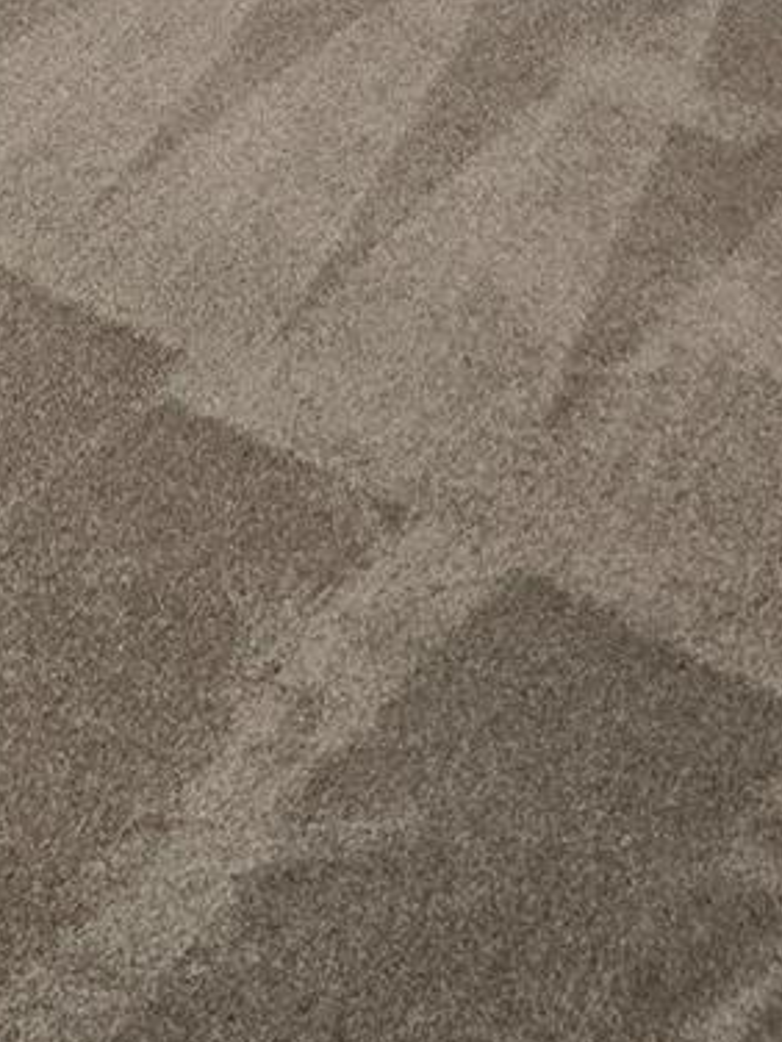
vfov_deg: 17.2
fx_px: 2831
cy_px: -826
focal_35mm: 94
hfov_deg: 15.2
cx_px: -125
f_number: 1.7
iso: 125
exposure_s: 1/120
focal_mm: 6.3
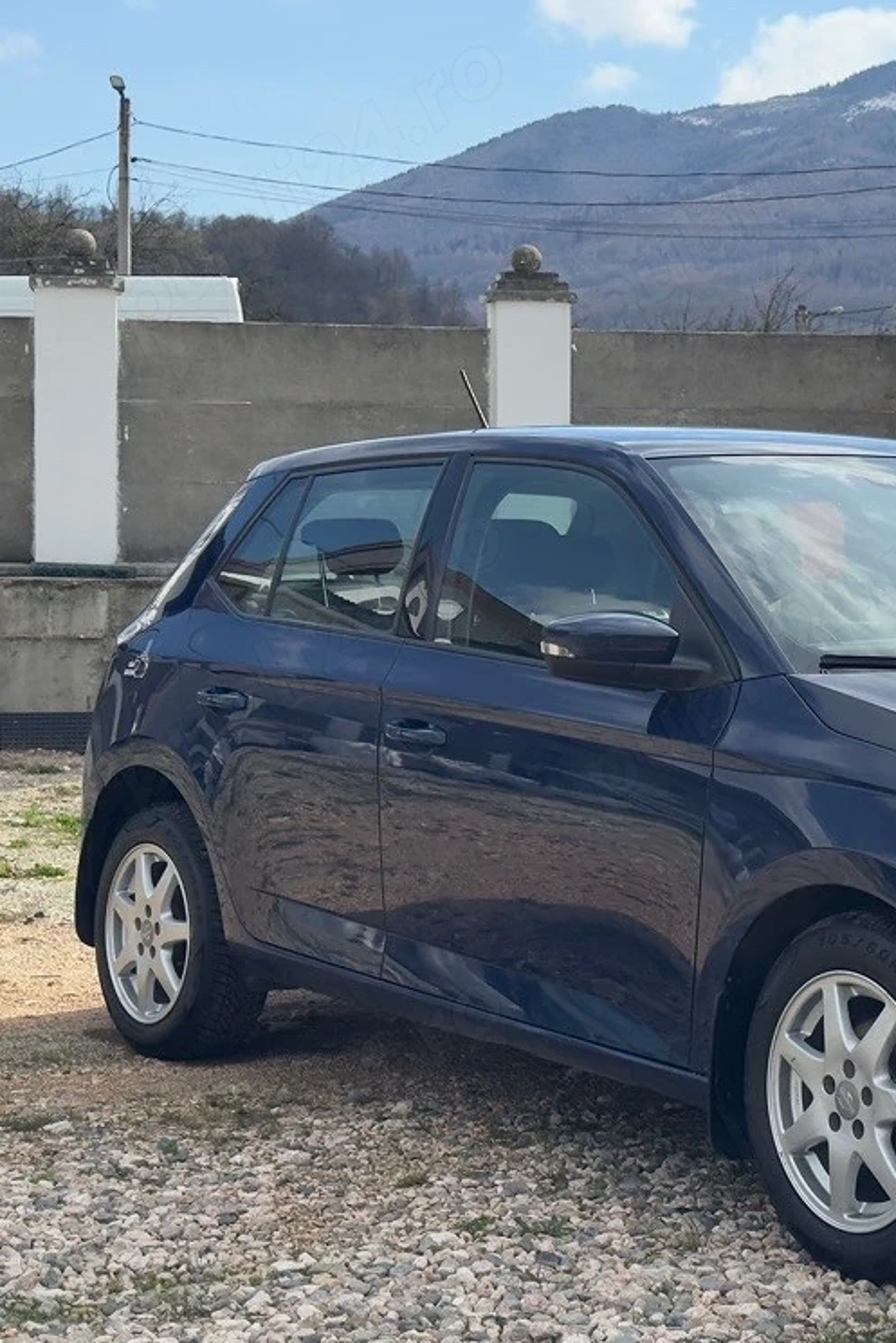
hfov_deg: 19.7
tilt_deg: -2.8
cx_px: 894
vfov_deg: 30.1
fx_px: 2500
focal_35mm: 67
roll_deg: -0.6
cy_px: 672
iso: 64
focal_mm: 6.76
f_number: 1.78
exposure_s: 1/2959
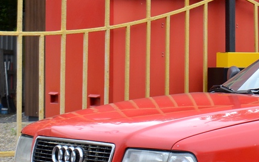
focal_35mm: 171
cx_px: 350
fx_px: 1207
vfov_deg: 7.7
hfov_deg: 11.9
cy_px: 56
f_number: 5.6
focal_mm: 32
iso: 200
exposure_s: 1/125
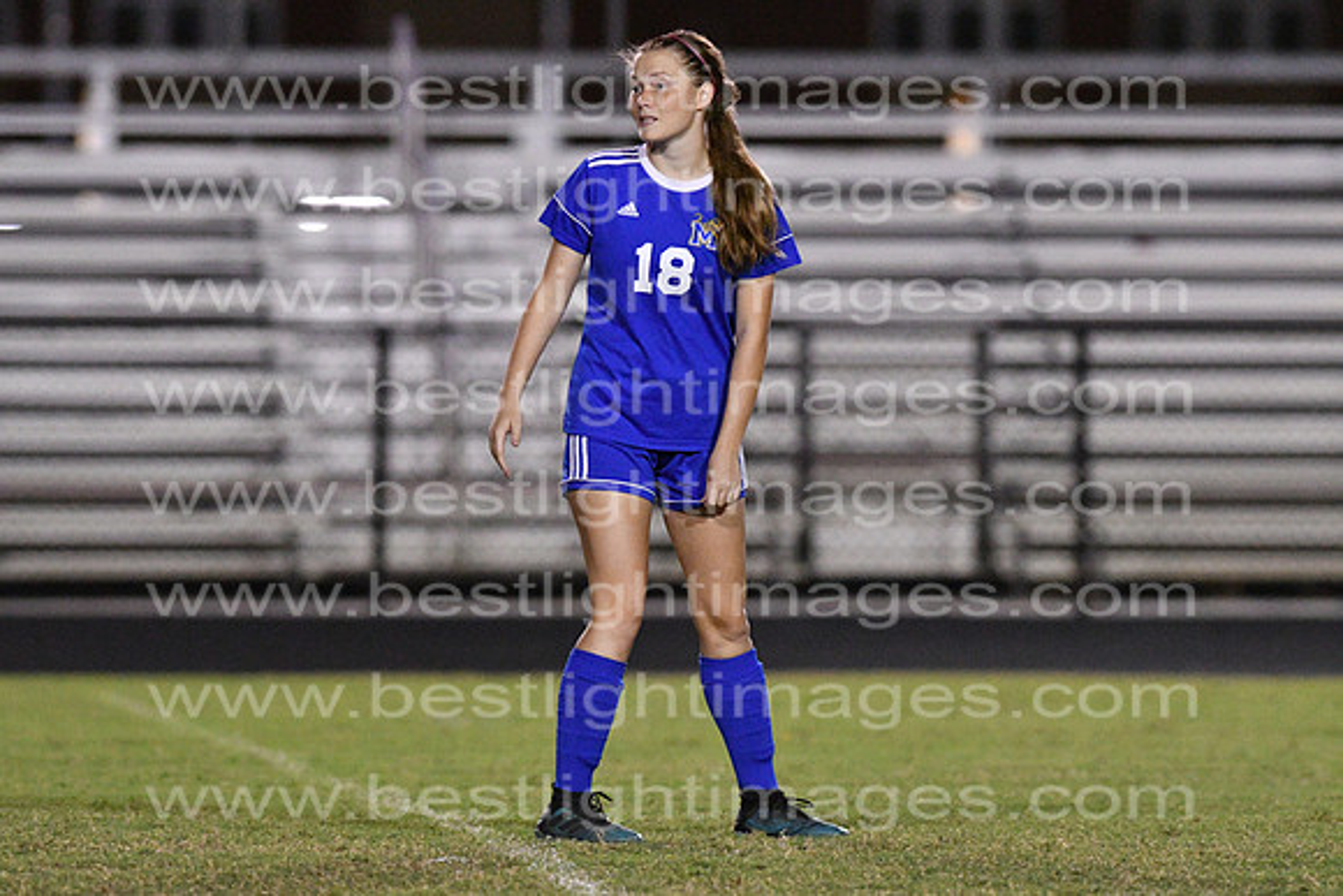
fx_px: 16791
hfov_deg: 4.6
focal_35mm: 450
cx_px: 672
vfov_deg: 3.1
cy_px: 448
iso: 10000
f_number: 3.5
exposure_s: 1/640
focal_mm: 300
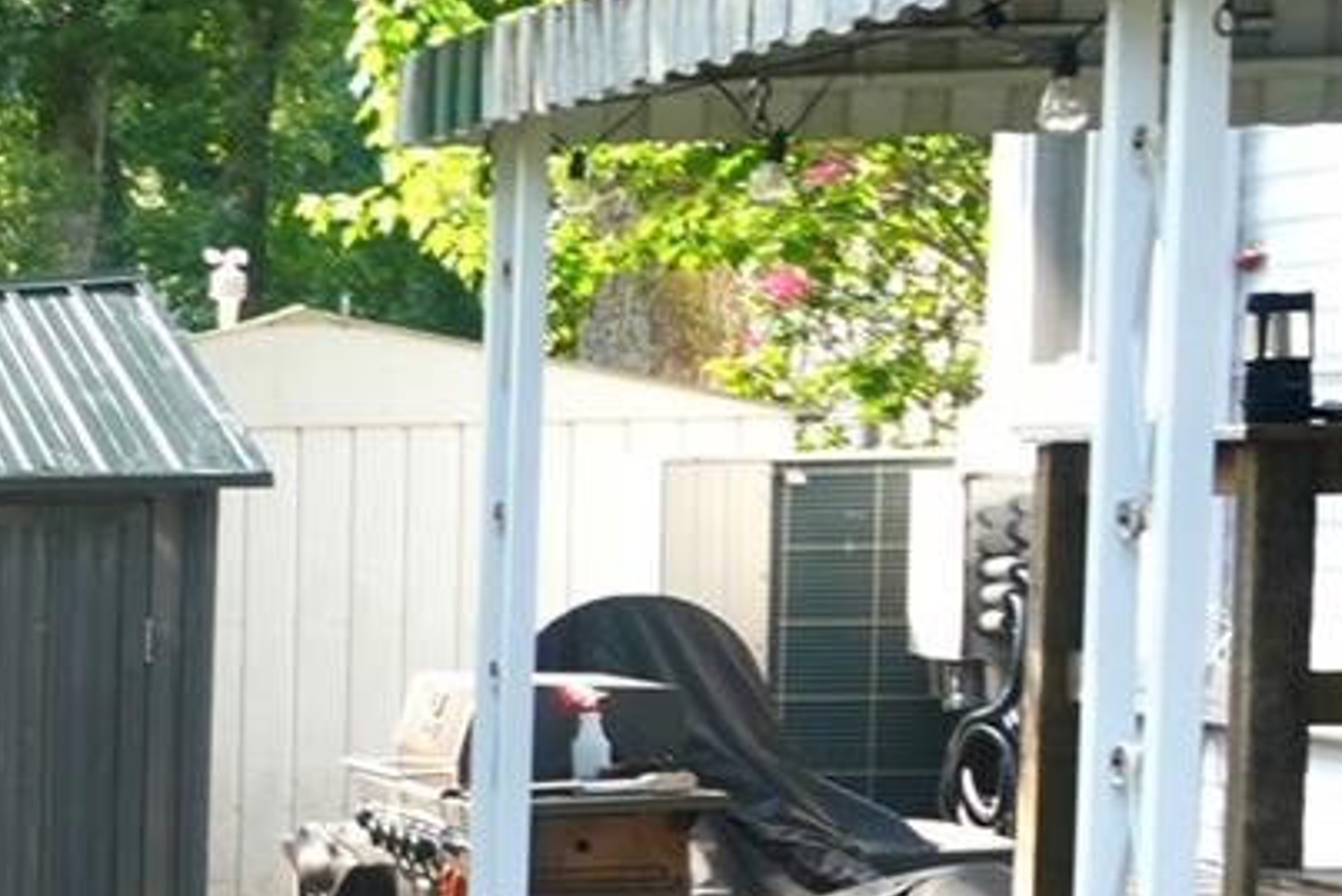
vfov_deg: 11.2
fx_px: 4549
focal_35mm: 122
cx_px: -1938
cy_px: 861
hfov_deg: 12.7
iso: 100
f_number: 5
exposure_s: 1/125
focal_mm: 16
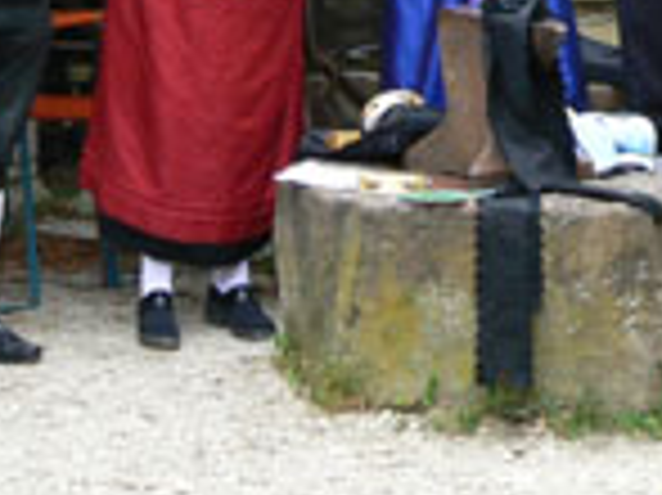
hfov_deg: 12.2
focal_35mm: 160
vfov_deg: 9.2
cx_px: 9
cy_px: -11
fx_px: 3057
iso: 80
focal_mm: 7.9
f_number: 3.2
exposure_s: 1/50
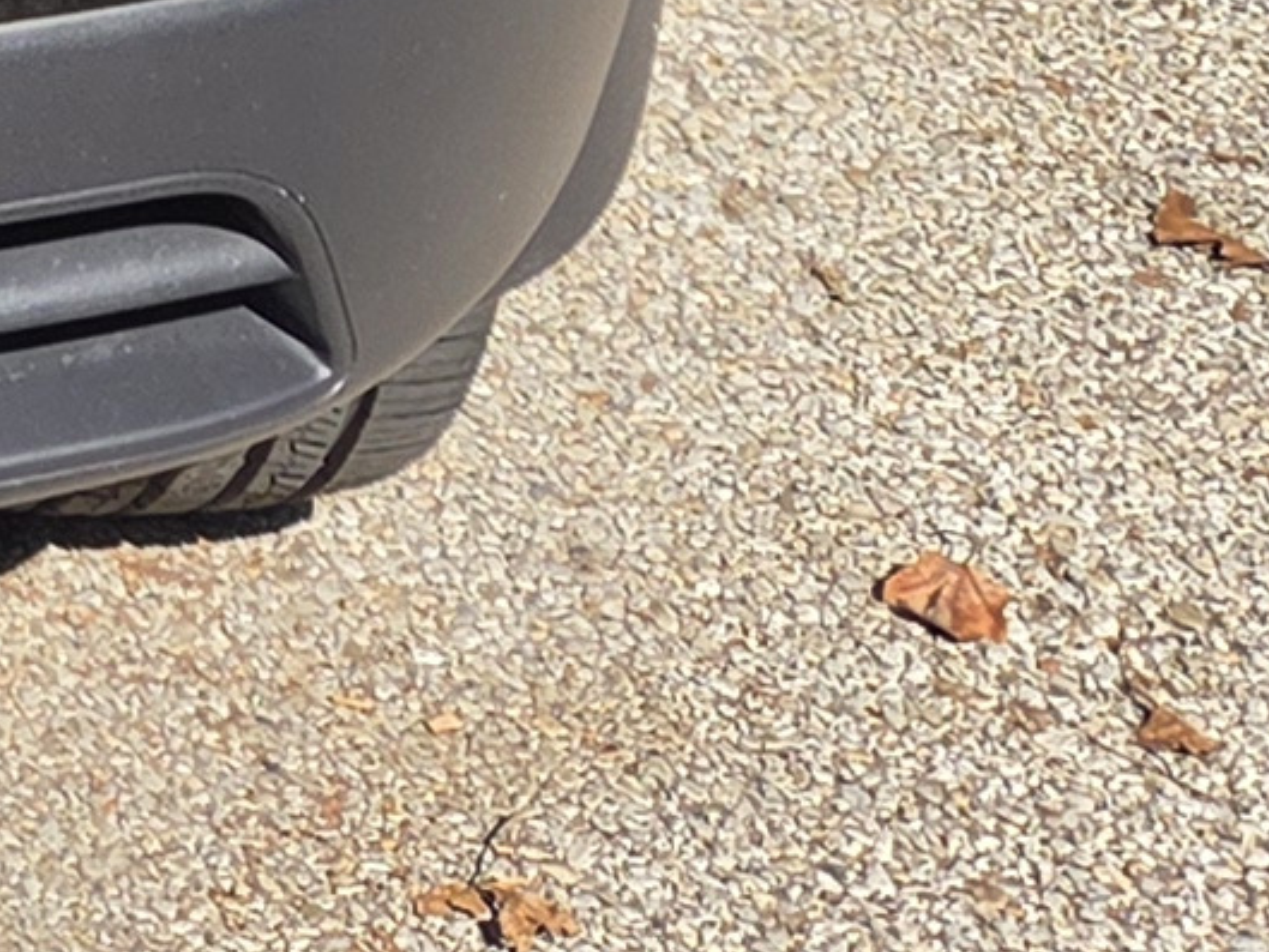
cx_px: -1847
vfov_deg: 7.3
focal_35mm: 174
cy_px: -2185
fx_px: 6380
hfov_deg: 9.9
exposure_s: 1/2686
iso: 80
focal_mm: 5.4
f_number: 1.8
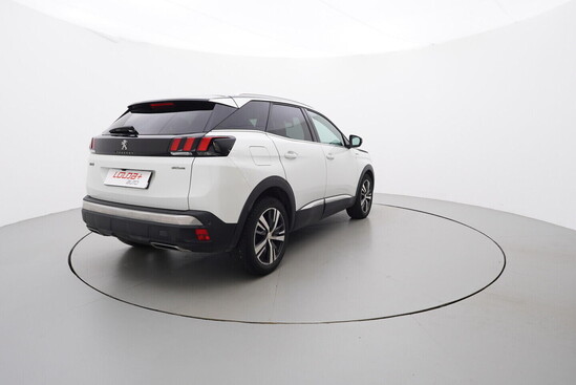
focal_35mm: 22
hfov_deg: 77.3
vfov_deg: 56.2
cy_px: 192
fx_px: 360
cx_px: 288
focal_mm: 15
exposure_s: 1/80
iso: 200
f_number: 5
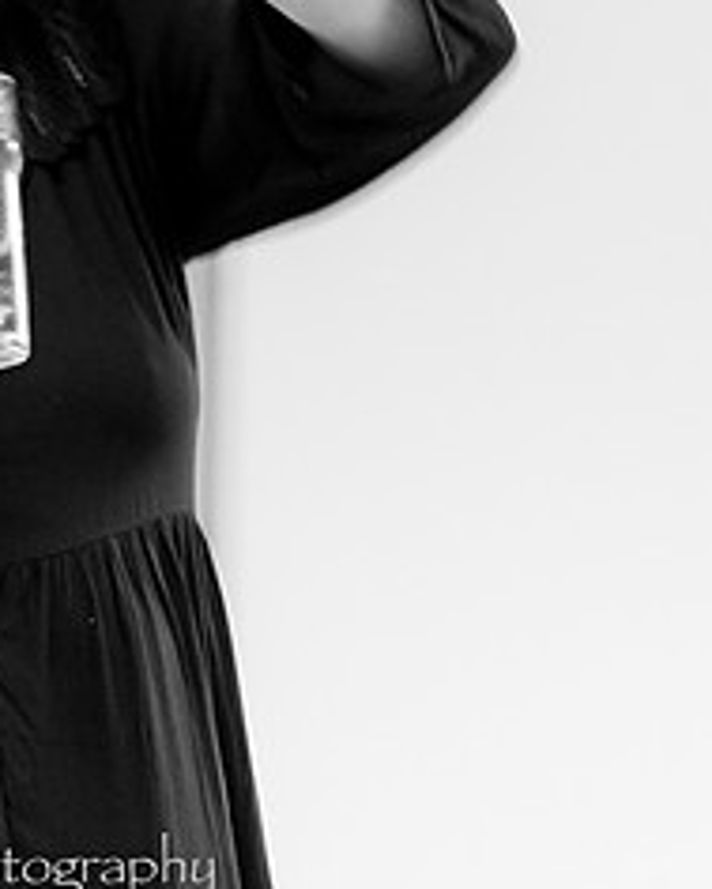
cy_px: -94
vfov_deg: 6.2
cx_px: -38
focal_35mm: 308
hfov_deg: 5.0
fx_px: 8108
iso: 1000
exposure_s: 1/60
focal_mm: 90
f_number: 2.8
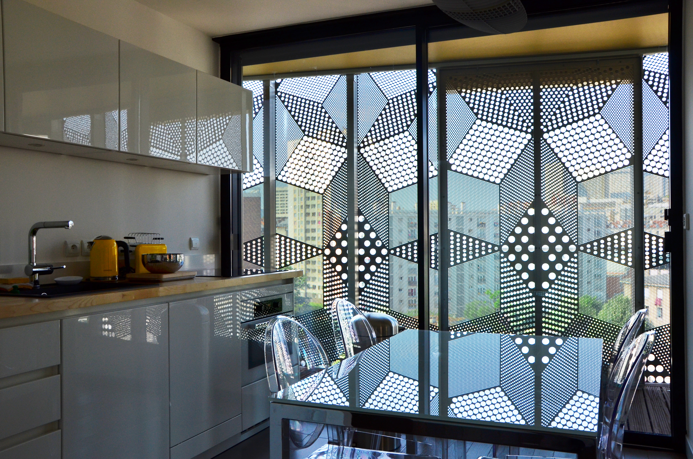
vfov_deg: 39.8
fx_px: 634
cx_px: 346
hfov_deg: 57.3
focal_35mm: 33
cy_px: 230
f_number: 8
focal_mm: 22
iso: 200
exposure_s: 1/250
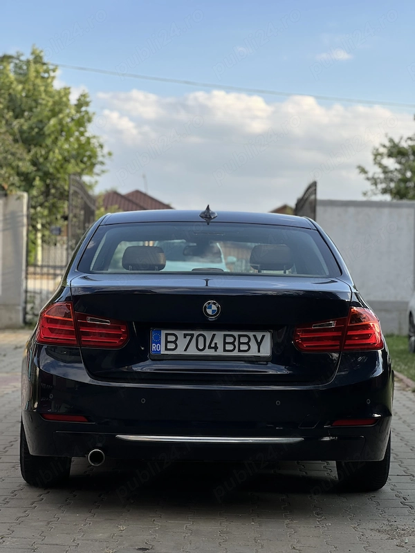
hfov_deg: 19.1
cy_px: 276
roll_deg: -0.5
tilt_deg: +2.3
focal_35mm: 77
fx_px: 1231
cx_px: 208
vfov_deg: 25.3
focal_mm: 9
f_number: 2.8
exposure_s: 1/121
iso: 40
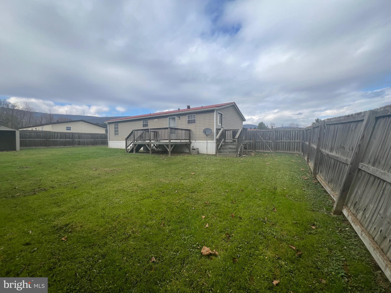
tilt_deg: -2.5
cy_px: 146
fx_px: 147
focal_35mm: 13
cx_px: 196
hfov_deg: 106.2
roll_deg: +0.6
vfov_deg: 89.9
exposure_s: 1/889
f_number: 1.8
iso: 32
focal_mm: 1.57
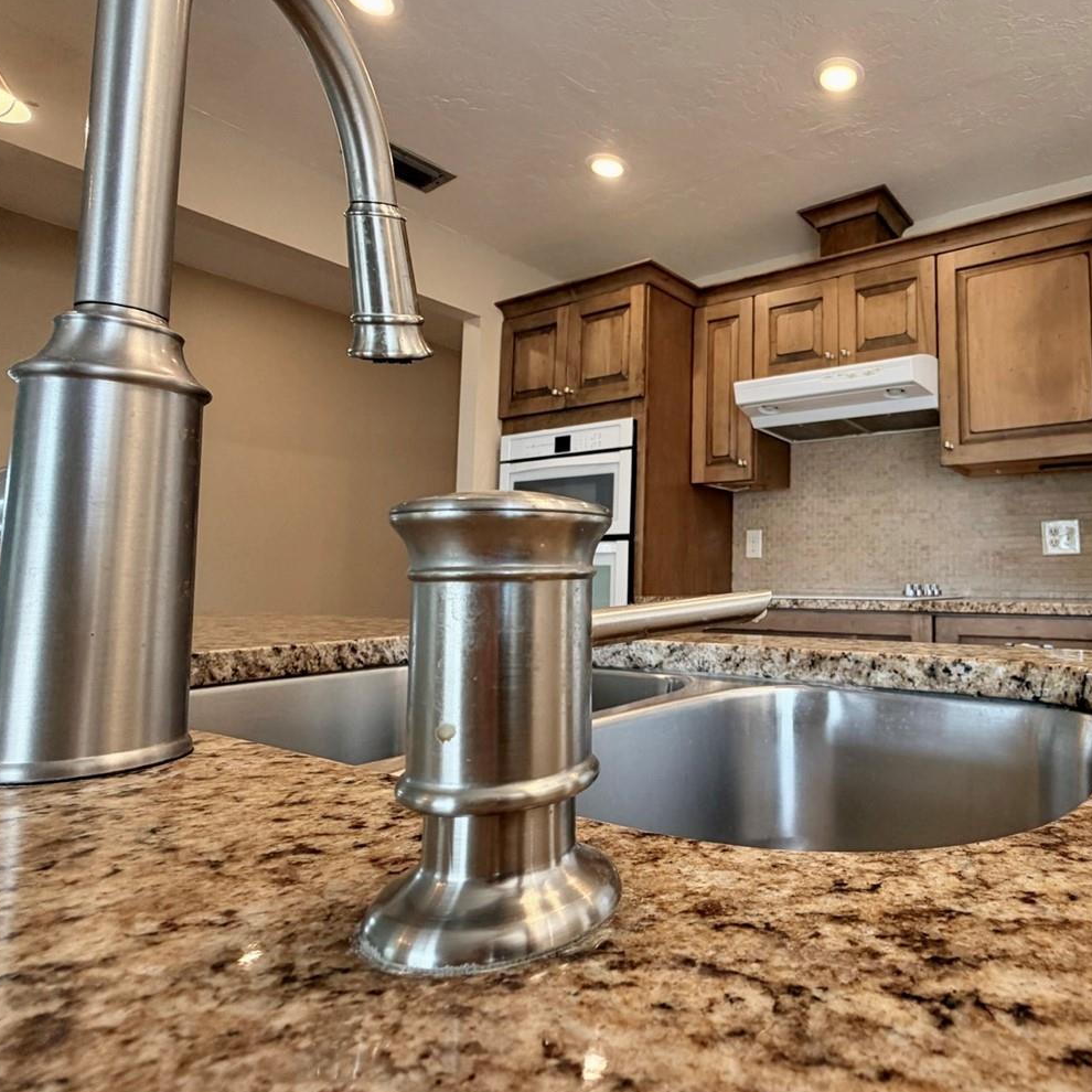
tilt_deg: +4.2
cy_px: 517
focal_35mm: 20
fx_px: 714
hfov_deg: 70.7
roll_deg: +0.1
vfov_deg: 74.8
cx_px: 795
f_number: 2.2
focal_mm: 2.22
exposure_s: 1/120
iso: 125
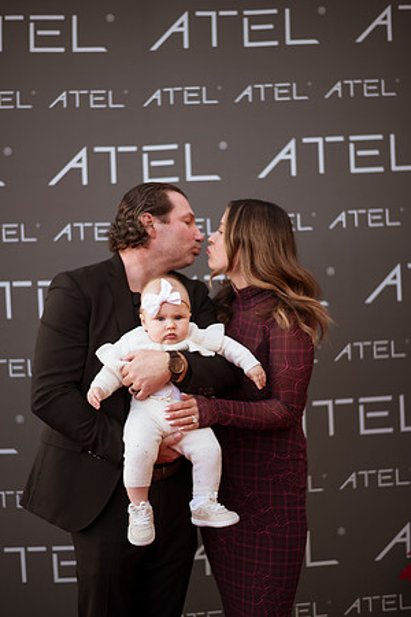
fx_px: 993
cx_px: 206
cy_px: 308
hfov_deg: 23.4
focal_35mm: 58
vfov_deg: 34.5
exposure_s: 1/1000
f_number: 1.4
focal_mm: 58
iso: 125
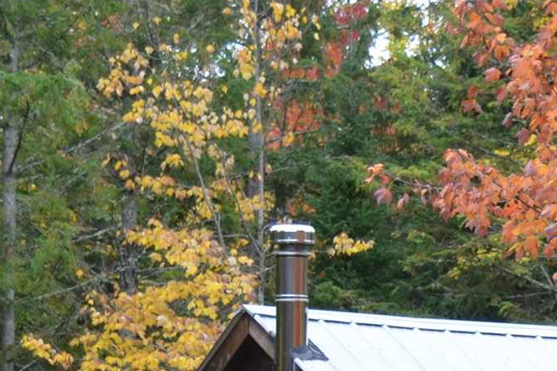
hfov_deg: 8.7
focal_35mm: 231
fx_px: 3573
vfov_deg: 5.8
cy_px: 667
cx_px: 793
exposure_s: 1/125
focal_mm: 34
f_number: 5.6
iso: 250
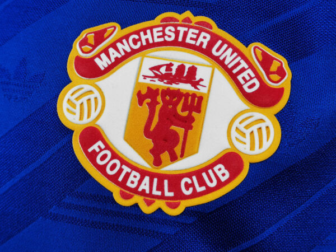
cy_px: 126
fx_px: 631
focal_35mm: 65
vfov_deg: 22.6
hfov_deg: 29.8
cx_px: 168
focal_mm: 5.58
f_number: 1.8
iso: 100
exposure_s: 1/50
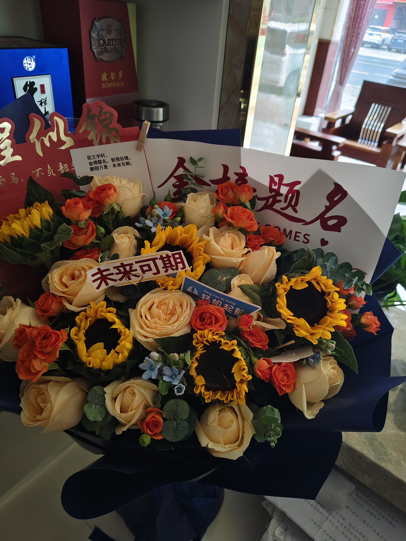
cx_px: 206
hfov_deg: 56.8
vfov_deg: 71.6
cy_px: 261
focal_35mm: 24
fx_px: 375
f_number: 1.88
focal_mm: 5.56
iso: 688
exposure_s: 1/50
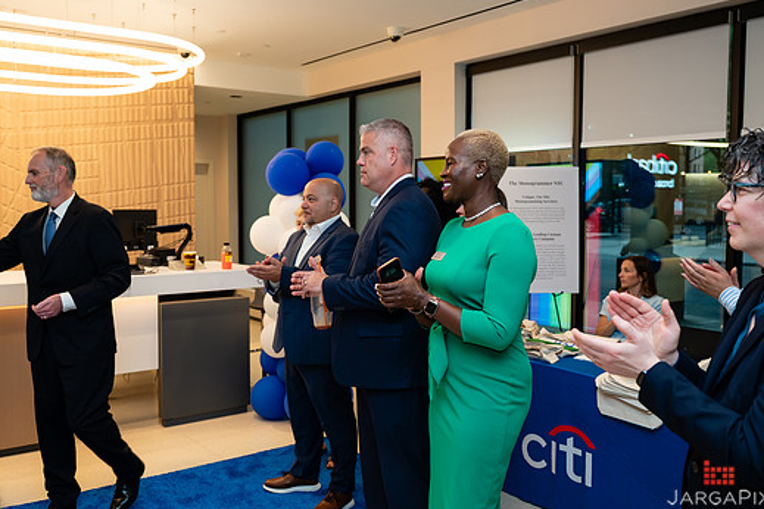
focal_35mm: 35
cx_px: 381
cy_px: 253
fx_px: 743
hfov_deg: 54.4
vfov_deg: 37.9
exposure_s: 1/160
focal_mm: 29.5
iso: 400
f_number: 4
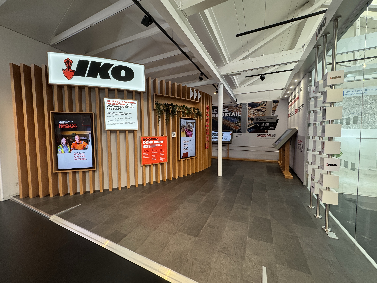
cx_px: 188
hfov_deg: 102.1
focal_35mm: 14
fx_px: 152
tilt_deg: -2.9
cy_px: 142
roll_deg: +0.4
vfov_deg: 85.7
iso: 200
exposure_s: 1/100
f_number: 2.2
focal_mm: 2.22
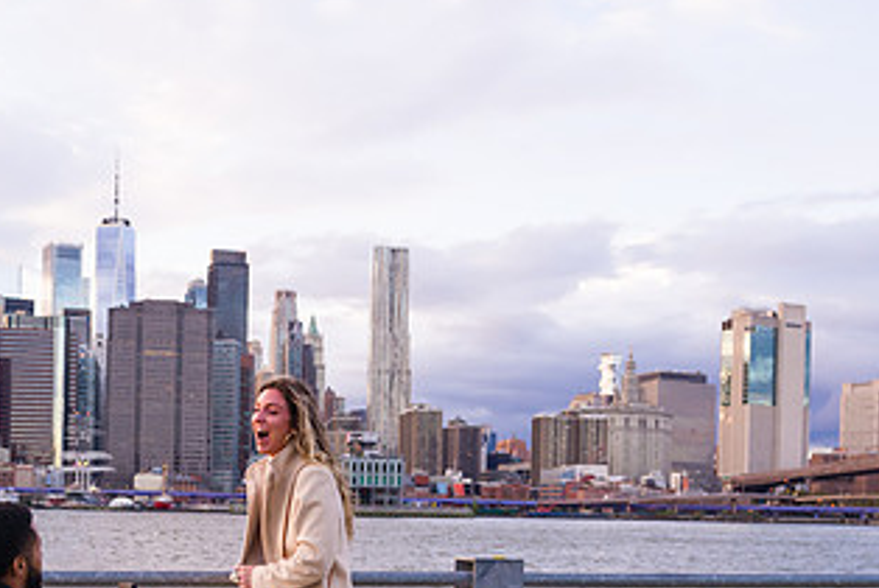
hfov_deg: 40.5
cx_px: 280
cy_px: 522
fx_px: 1173
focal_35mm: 48
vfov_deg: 27.2
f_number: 4
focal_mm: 26
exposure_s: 1/200
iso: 250
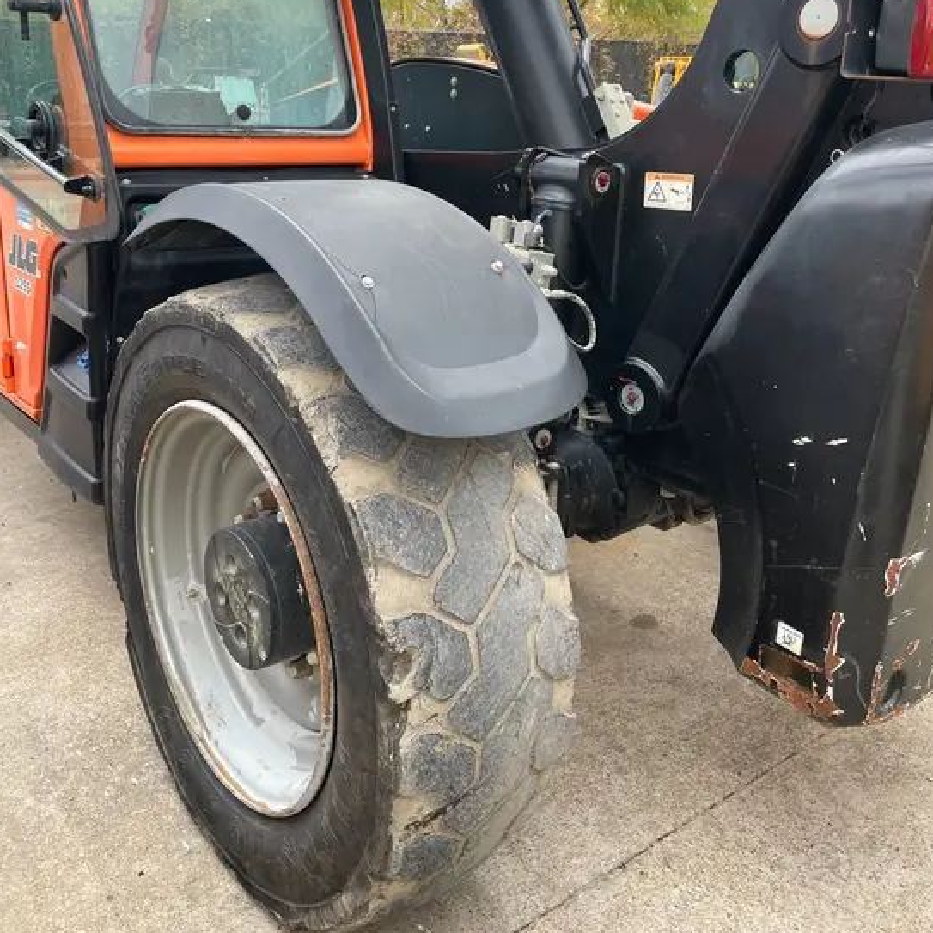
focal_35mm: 31
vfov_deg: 51.8
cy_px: 332
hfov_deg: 52.5
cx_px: 467
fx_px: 945
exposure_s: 1/121
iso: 50
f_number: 1.6
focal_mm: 4.2
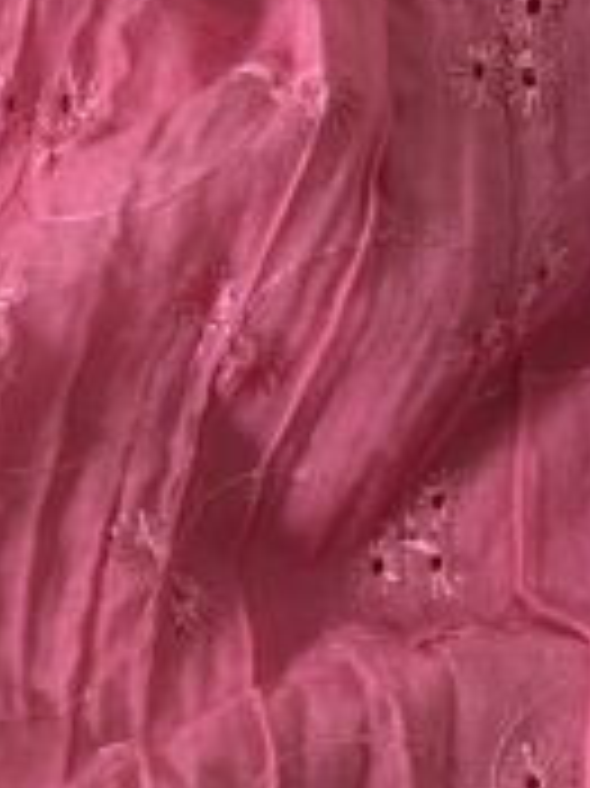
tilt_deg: -75.3
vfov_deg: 24.0
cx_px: -261
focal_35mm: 76
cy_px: 865
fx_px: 1729
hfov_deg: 17.6
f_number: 1.8
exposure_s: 1/60
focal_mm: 4.25
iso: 200
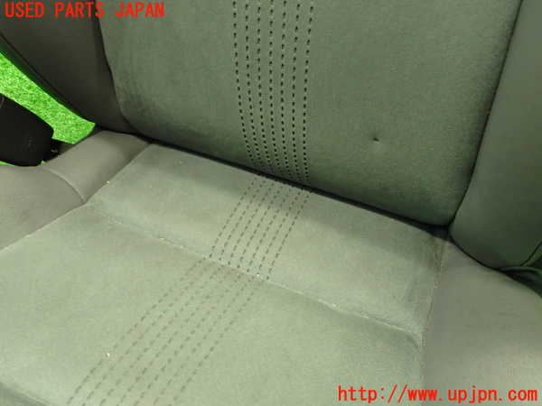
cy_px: 203
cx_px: 271
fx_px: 501
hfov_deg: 56.8
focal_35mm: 32
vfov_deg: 44.2
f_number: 2.4
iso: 800
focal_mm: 5.79
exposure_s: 1/30
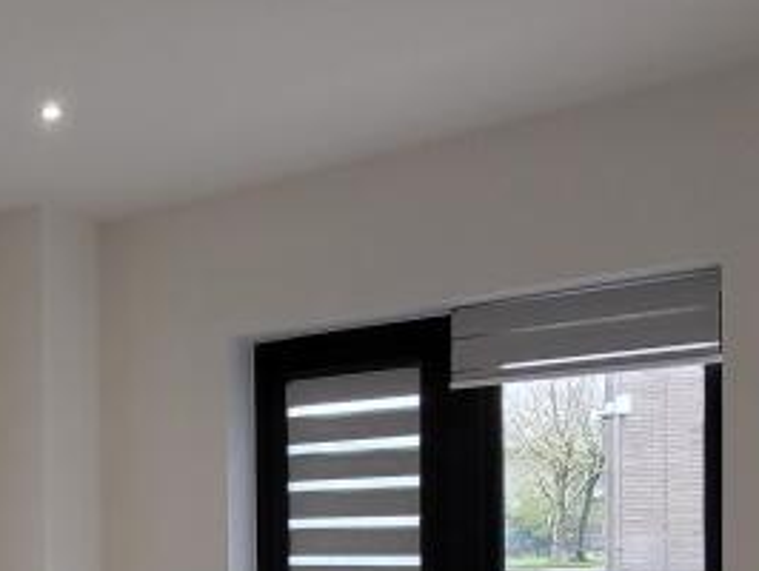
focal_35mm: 50
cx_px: -106
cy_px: 565
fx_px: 1097
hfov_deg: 32.7
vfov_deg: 27.5
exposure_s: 1/50
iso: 160
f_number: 2.2
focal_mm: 1.74
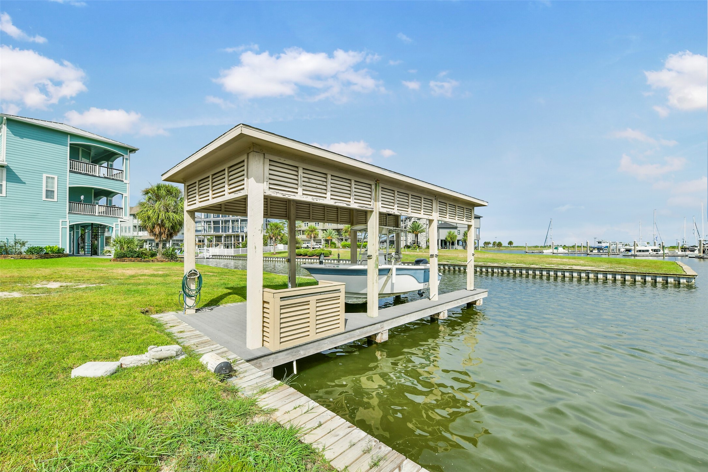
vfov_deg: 81.2
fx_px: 275
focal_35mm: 14
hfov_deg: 104.3
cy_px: 236
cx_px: 354
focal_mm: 14
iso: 200
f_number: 10
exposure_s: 1/1600
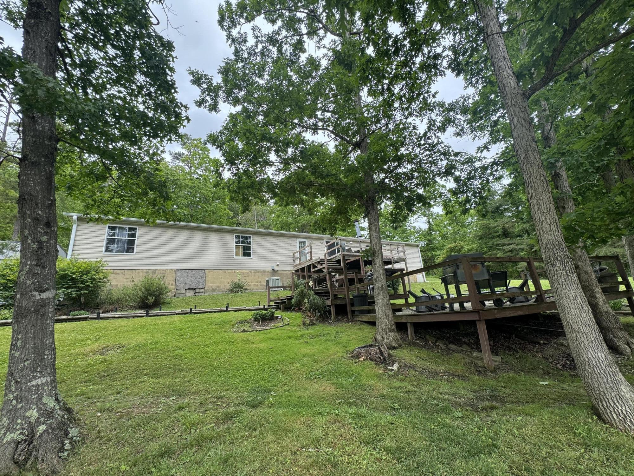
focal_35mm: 14
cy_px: 238
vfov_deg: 85.7
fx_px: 256
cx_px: 317
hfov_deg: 102.1
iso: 40
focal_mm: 2.22
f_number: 2.2
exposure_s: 1/482
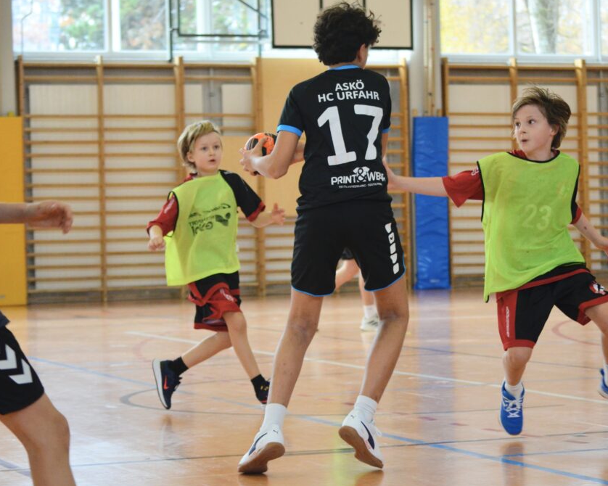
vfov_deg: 14.9
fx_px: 1853
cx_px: 365
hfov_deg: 18.6
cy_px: 242
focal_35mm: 103
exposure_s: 1/400
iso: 1600
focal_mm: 60
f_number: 4.2
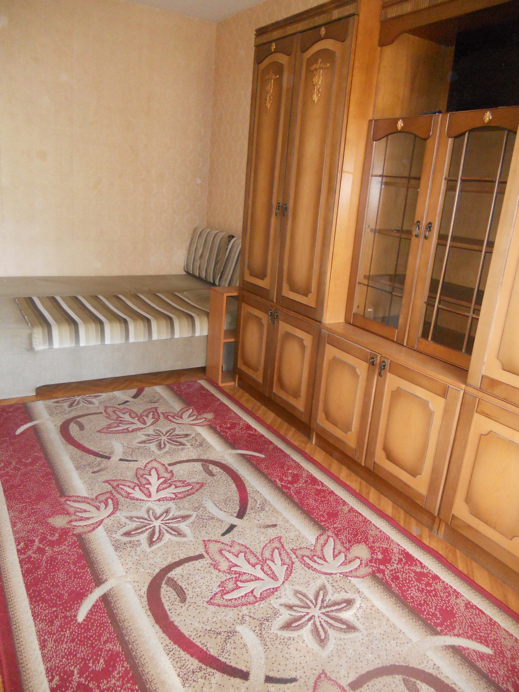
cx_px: 260
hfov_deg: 51.4
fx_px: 540
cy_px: 346
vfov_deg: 65.3
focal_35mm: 27
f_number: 3.2
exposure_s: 1/25
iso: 500
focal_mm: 4.9
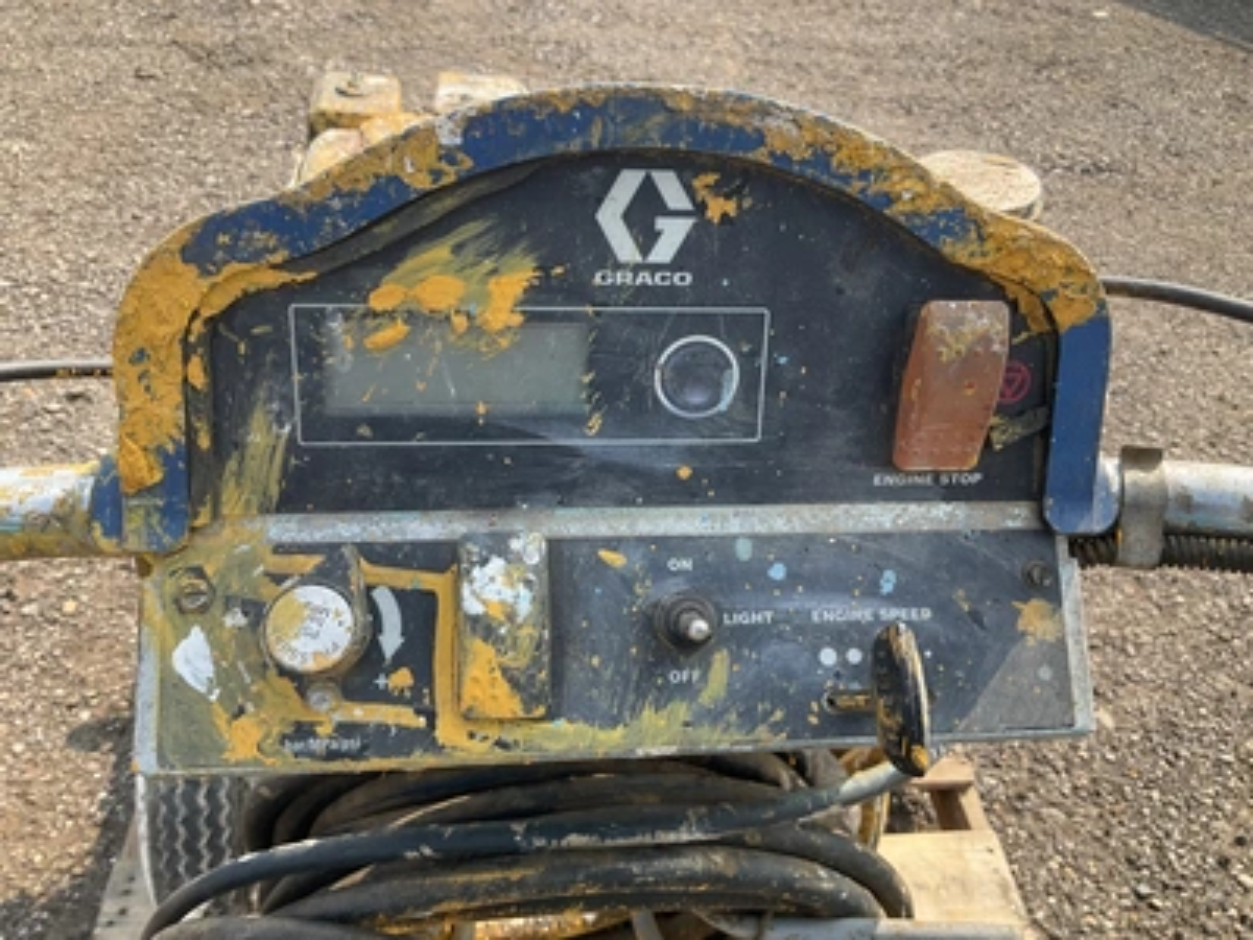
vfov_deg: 48.2
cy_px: 470
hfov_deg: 61.7
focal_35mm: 29
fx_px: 1050
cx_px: 626
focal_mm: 3
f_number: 1.8
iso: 25
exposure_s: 1/509
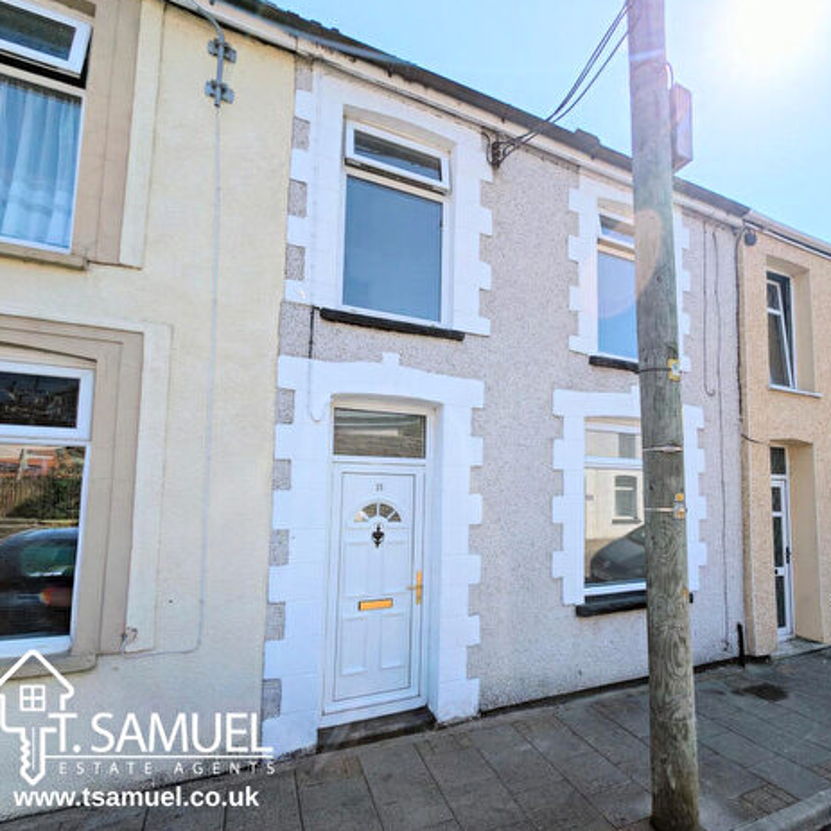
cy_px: 460
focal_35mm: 16
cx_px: 505
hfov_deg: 86.2
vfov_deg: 87.1
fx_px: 435
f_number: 1.95
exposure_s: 1/4630
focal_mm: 2.23
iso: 40
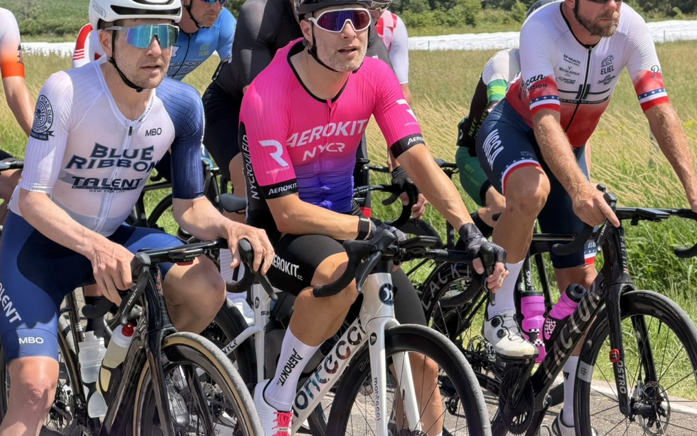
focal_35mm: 107
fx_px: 2033
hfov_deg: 19.5
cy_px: 179
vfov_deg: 12.2
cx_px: 347
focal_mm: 16.89
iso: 50
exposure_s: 1/531
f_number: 2.8
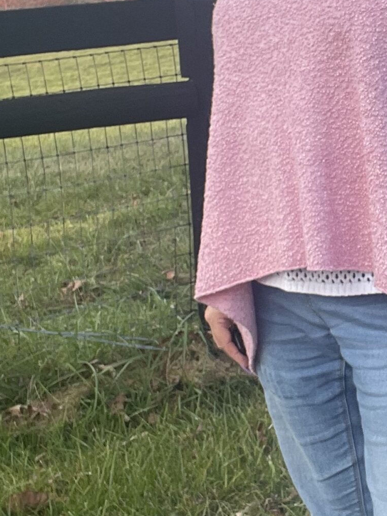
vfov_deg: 25.5
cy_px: 157
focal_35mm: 76
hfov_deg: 18.4
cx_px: 456
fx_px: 1133
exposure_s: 1/274
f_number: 2.2
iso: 25
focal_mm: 2.71
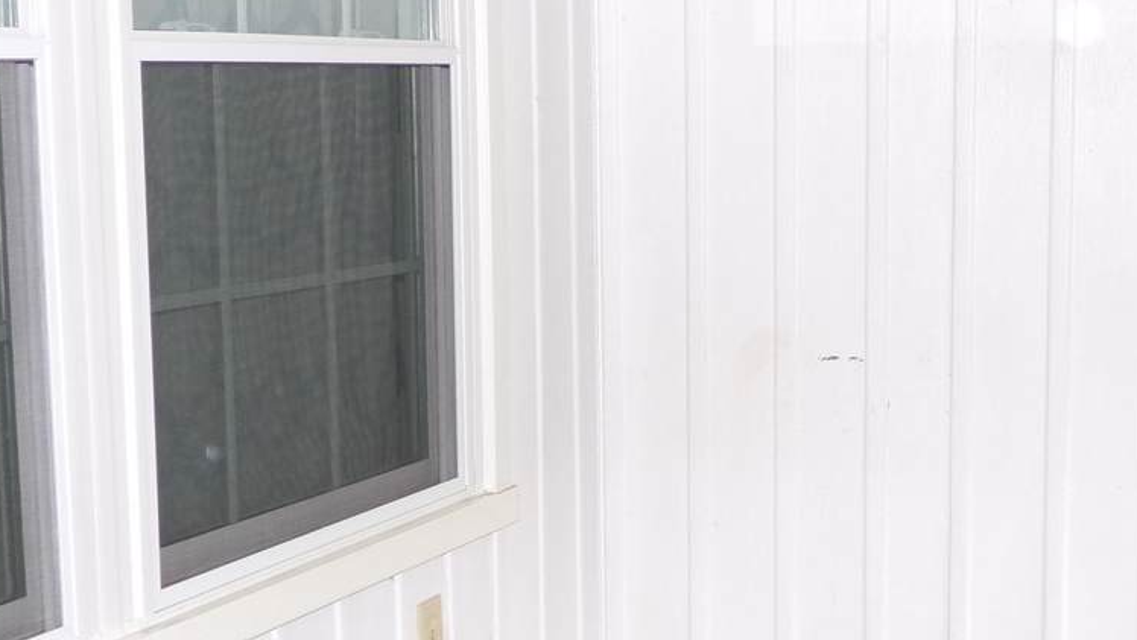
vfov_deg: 17.5
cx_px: 733
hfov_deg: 30.4
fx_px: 2081
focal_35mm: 69
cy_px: 350
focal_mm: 6.6
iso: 200
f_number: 4
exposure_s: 1/34
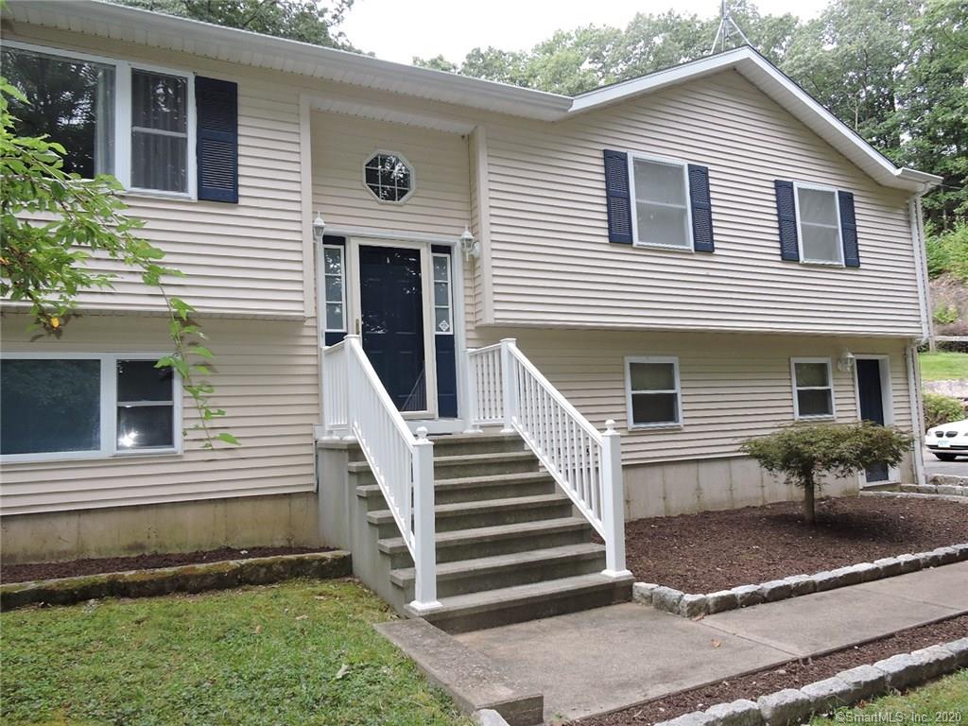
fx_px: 671
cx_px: 484
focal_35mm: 24
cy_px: 363
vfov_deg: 56.8
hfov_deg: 71.6
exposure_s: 1/80
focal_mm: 4.3
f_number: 3.3
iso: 110
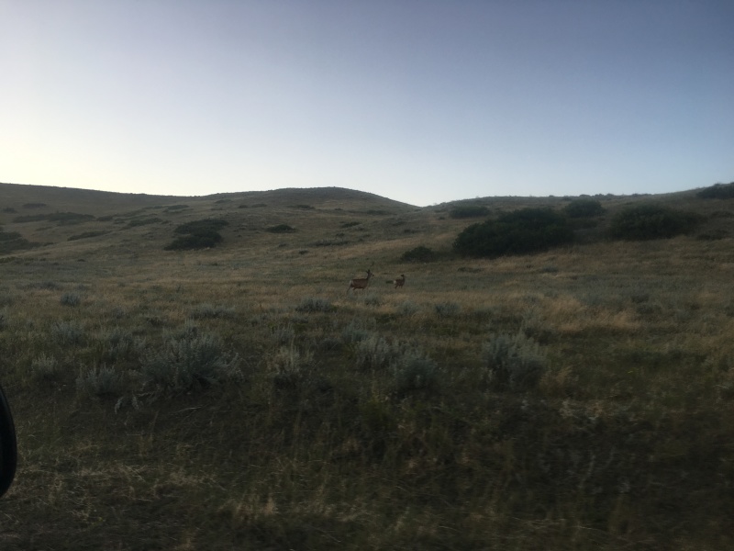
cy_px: 276
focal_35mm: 29
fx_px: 615
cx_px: 367
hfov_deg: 61.7
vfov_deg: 48.2
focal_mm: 4.15
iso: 25
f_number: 2.2
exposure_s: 1/254
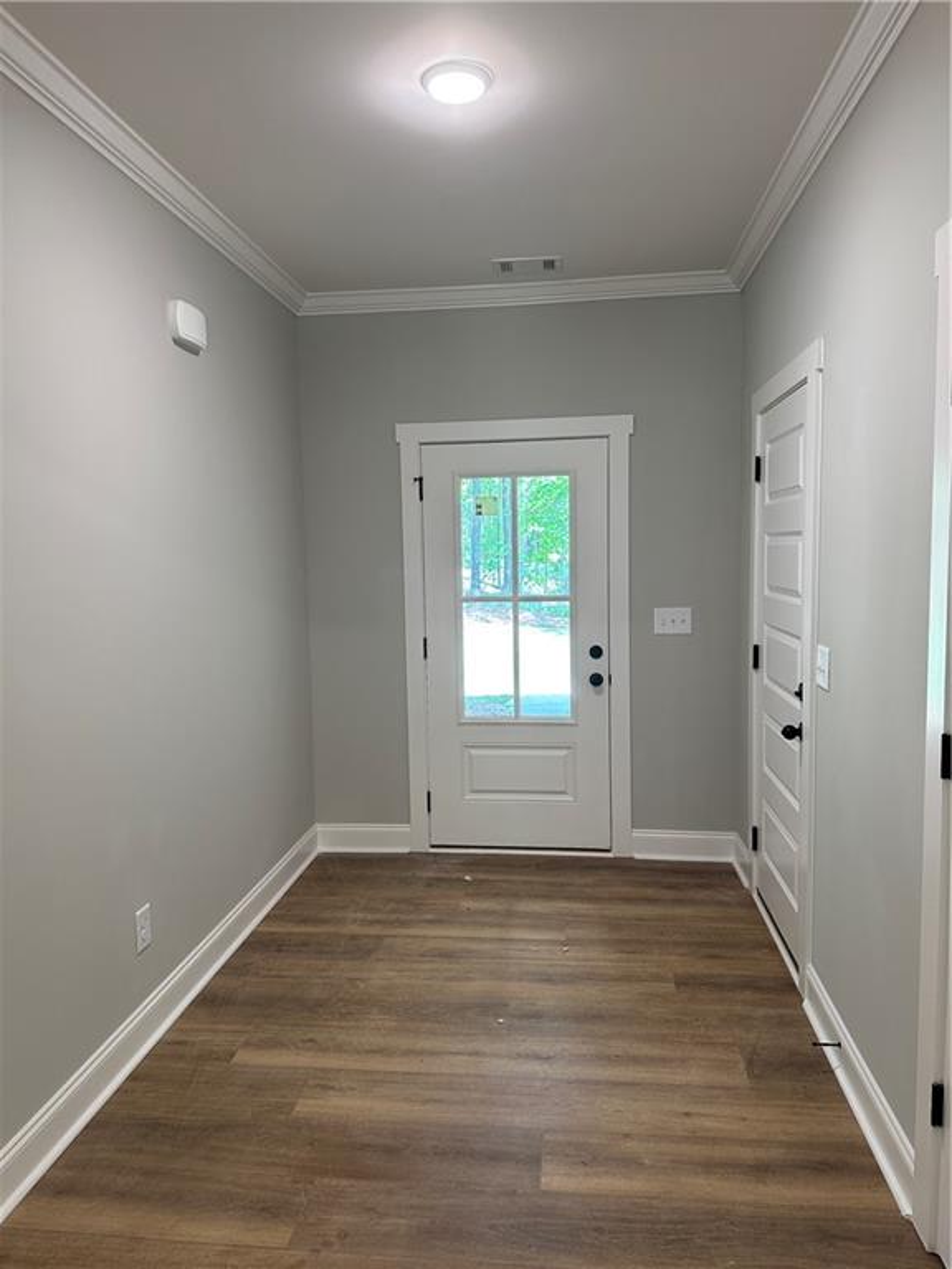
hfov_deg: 56.8
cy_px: 634
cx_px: 476
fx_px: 880
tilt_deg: -4.7
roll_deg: +0.0
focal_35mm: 24
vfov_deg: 71.6
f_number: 1.78
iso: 125
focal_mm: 6.86
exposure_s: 1/60
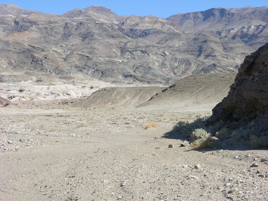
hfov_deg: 25.0
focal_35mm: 78
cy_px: 100
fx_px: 604
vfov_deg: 18.9
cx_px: 134
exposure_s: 1/264
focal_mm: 19.9
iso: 50
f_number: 5.4
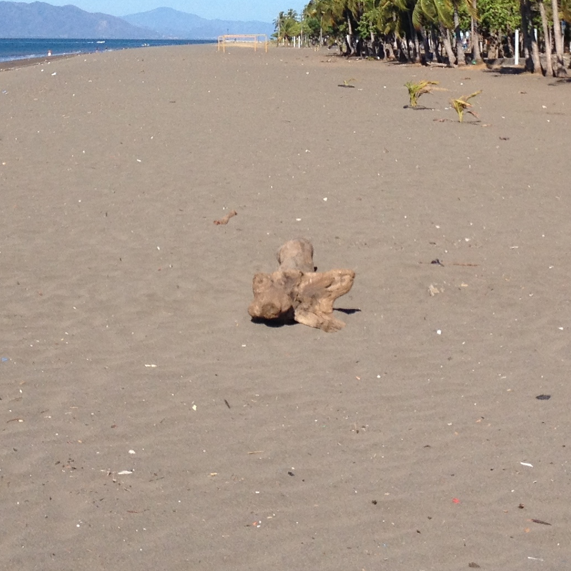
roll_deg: -0.4
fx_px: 1829
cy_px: -27
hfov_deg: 17.7
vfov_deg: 17.3
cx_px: 297
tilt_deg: -0.7
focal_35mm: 98
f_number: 2.4
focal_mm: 4.28
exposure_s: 1/2513
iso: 50
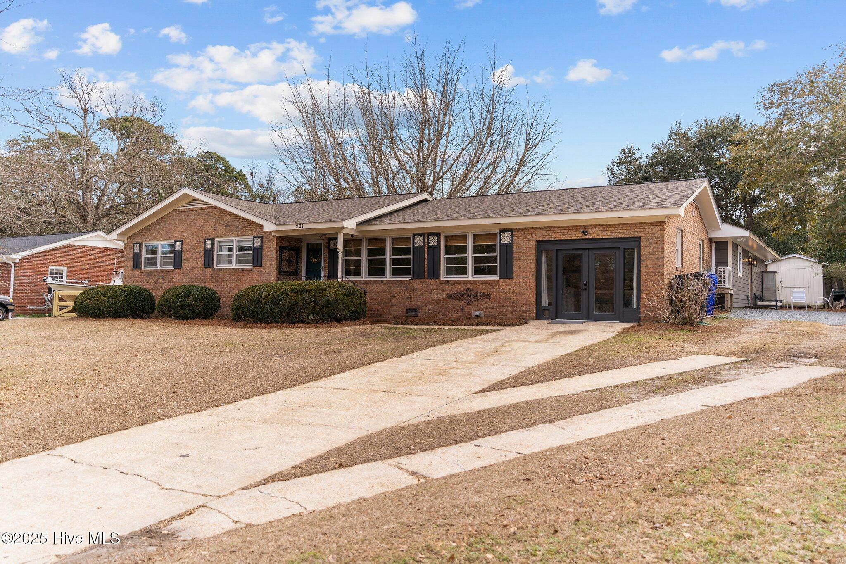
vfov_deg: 46.4
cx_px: 423
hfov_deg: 65.5
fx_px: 658
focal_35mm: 28
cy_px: 282
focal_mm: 28
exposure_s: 1/1600
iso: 160
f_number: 2.8
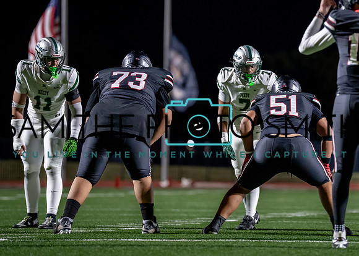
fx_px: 2899
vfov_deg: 5.1
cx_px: 258
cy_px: 94
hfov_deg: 7.1
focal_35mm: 284
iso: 4000
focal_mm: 200
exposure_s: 1/1000
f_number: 2.8
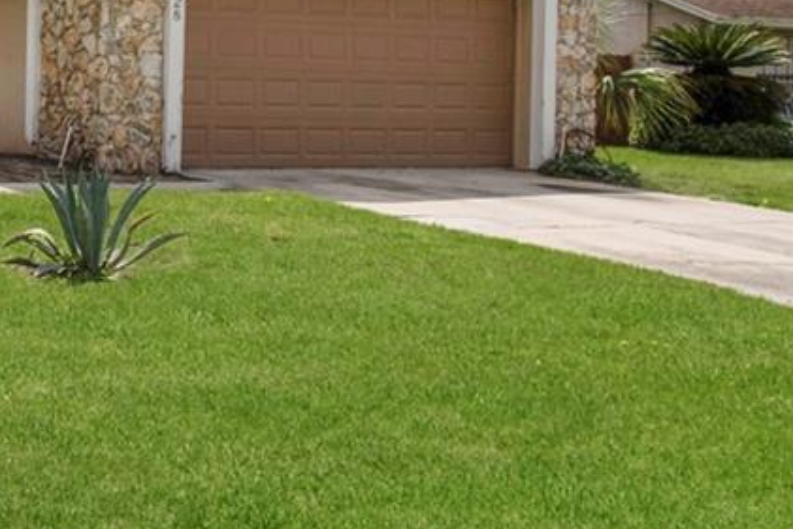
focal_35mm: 57
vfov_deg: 23.3
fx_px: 1256
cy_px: 77
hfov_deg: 30.5
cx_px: -124
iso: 100
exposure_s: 1/8000
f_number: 7.1
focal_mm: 10
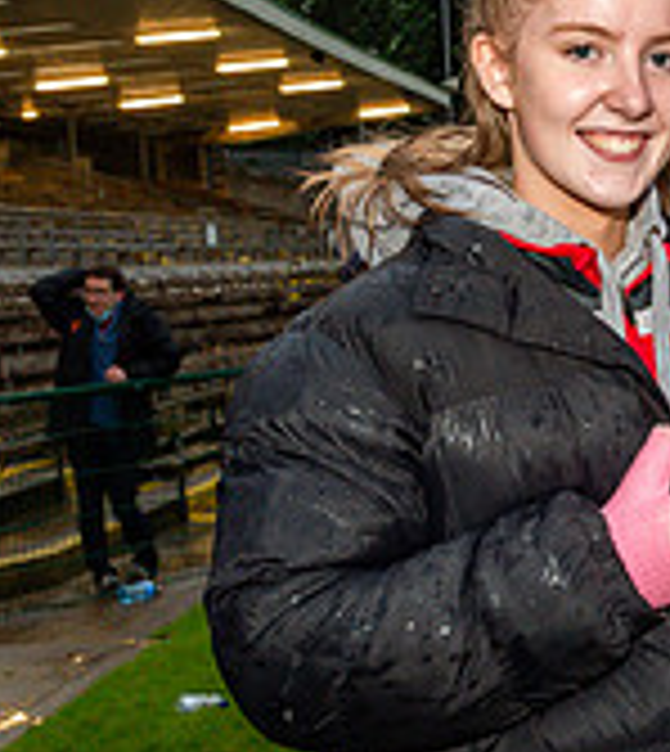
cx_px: 890
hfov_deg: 16.0
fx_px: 2256
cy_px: 445
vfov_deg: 18.9
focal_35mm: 97
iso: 1600
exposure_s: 1/100
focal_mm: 24
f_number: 4.5
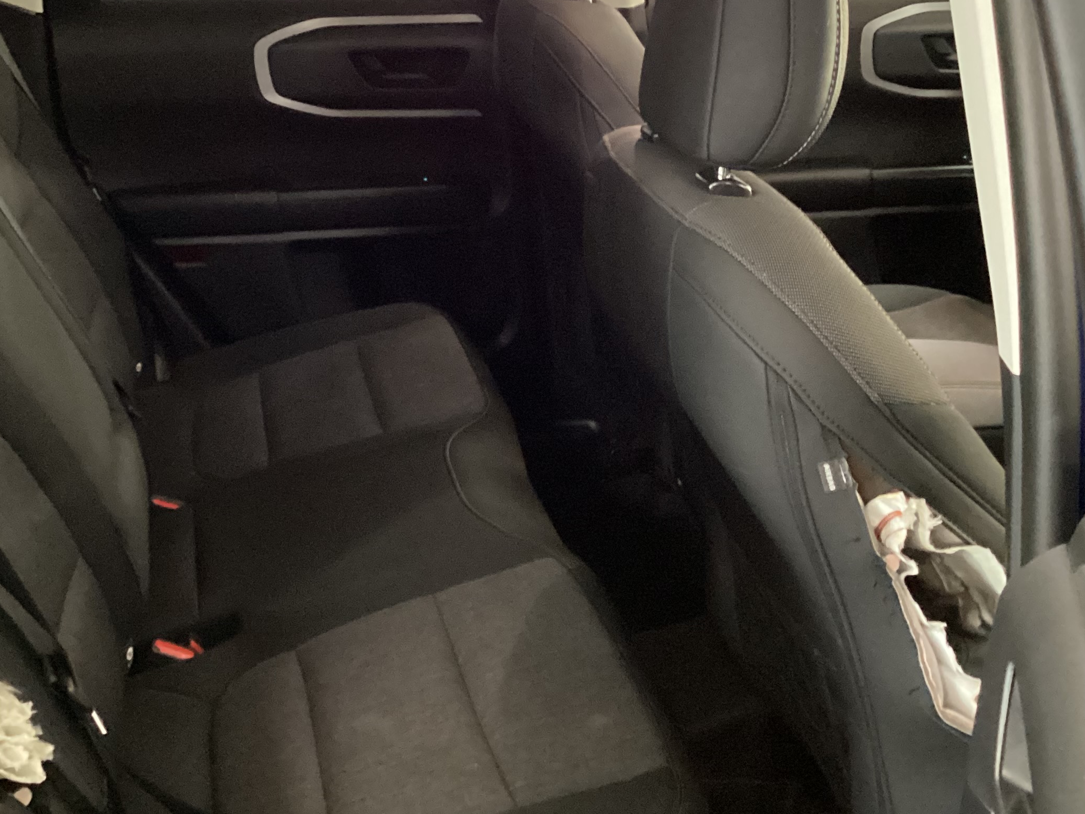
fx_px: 1536
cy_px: 301
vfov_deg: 29.6
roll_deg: +0.5
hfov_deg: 38.8
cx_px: 436
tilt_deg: -23.0
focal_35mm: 49
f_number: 2.4
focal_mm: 3.3
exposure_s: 1/17
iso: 640
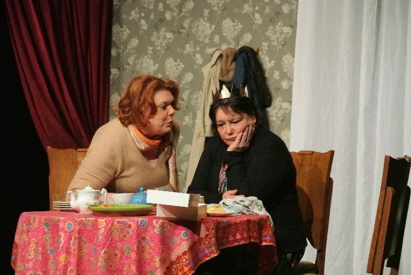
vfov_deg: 11.2
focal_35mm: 123
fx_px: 1405
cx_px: 206
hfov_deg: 16.6
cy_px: 138
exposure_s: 1/320
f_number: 4.5
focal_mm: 45.9
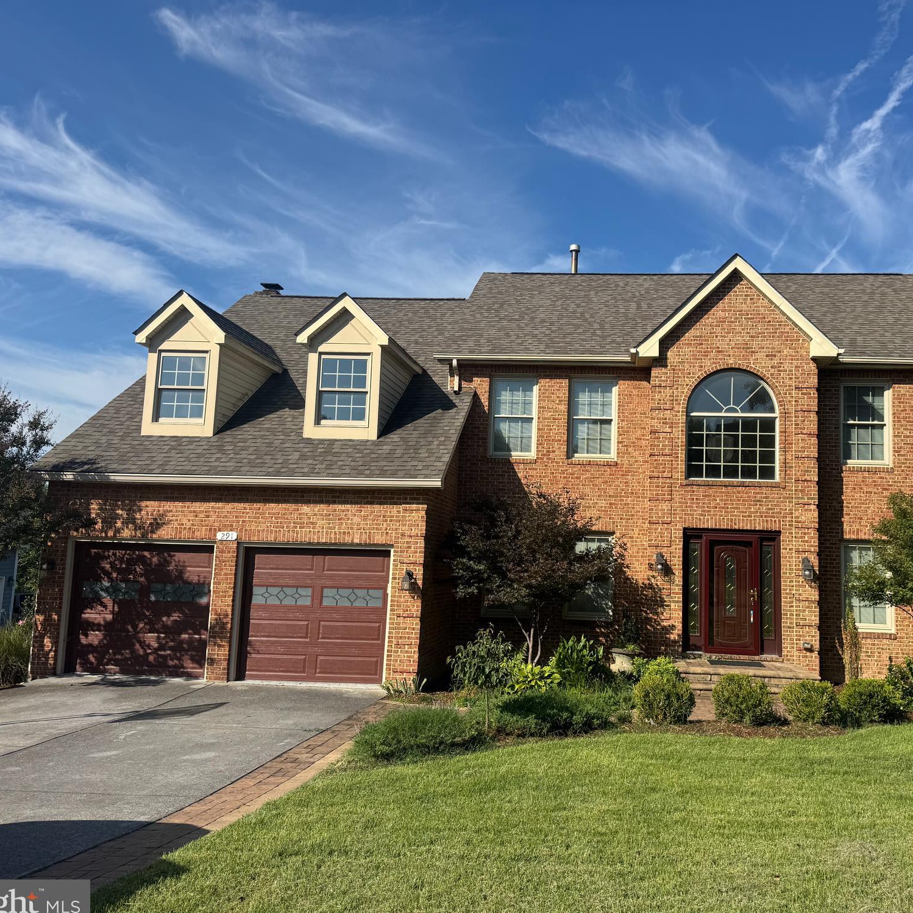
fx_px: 865
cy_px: 461
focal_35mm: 29
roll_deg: -2.1
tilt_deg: +6.9
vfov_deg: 55.6
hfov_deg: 55.1
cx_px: 562
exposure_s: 1/4950
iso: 80
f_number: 1.78
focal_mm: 6.76
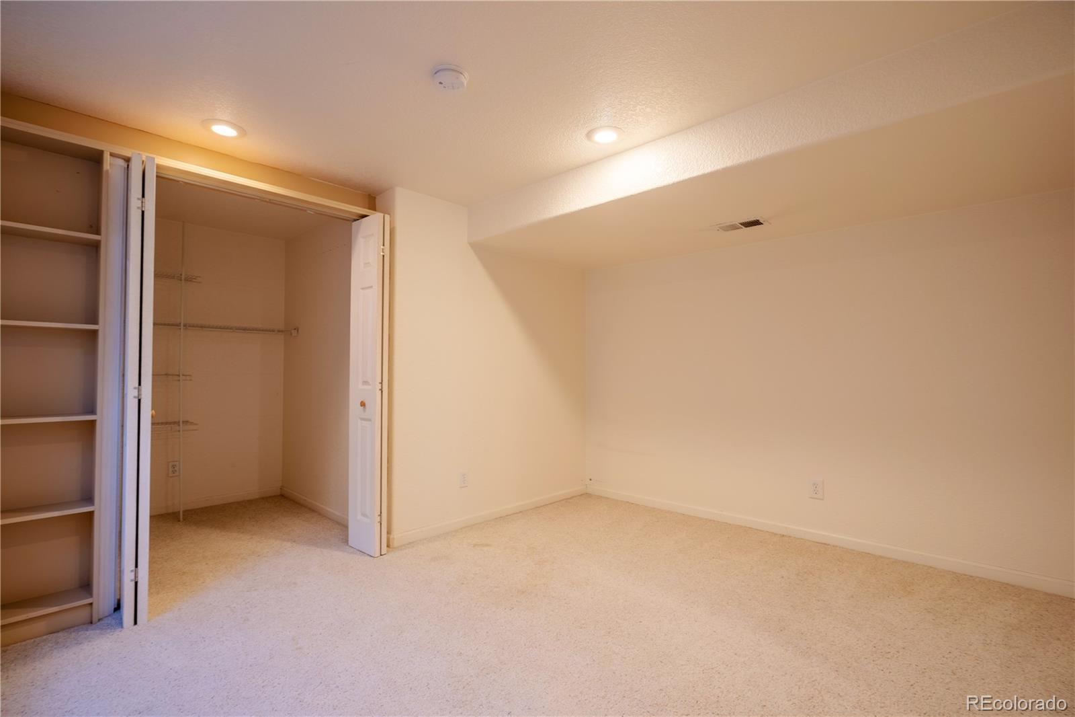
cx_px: 538
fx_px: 478
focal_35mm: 16
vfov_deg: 73.7
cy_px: 358
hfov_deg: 96.7
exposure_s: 1/125
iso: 320
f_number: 6.3
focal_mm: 16
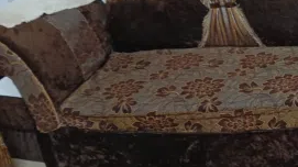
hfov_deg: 27.8
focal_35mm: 67
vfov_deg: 18.0
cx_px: 351
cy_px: 85
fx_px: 529
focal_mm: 4.05
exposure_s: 1/25
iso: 400
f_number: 1.8
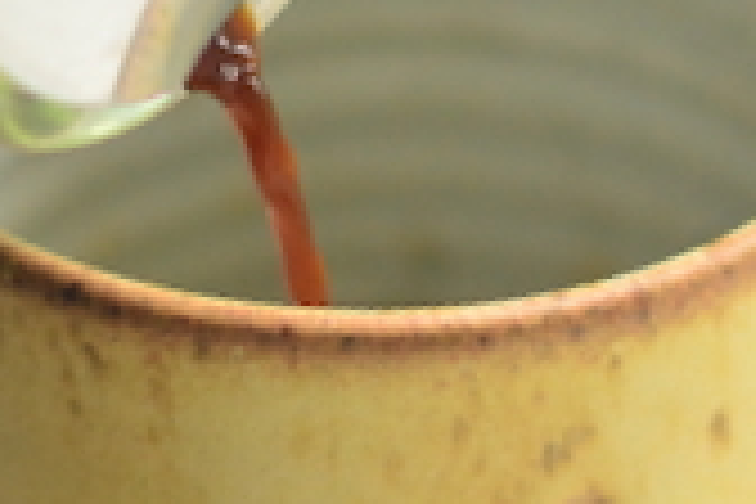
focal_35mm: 294
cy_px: 189
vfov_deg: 4.7
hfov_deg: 7.0
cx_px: 216
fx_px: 6174
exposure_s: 1/200
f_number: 1.8
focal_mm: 50
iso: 800
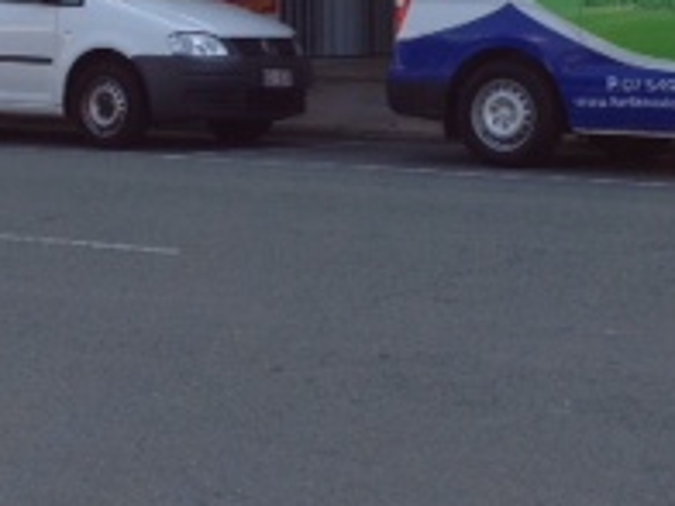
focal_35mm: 114
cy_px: -7
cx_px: 241
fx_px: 2223
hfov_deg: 17.2
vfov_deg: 12.8
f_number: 2.4
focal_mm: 4.28
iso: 64
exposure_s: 1/767
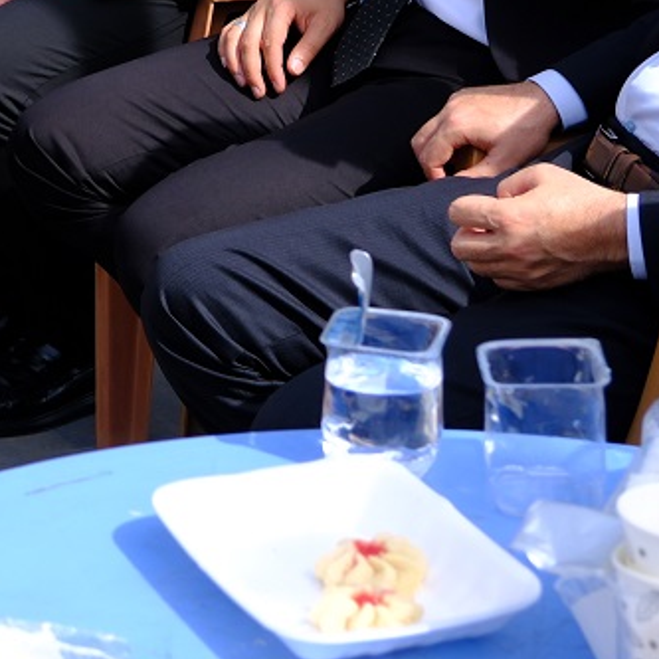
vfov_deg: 14.4
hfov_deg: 14.7
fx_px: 2477
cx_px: -107
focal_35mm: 115
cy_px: -230
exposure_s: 1/640
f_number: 4
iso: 200
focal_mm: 22.3
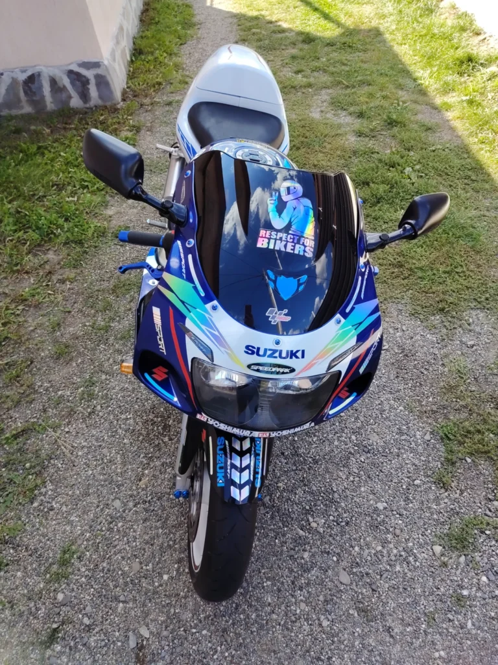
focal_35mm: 24
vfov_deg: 71.6
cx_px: 249
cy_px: 332
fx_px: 460
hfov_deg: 56.8
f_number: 1.75
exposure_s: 1/177
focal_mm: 5.25
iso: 100
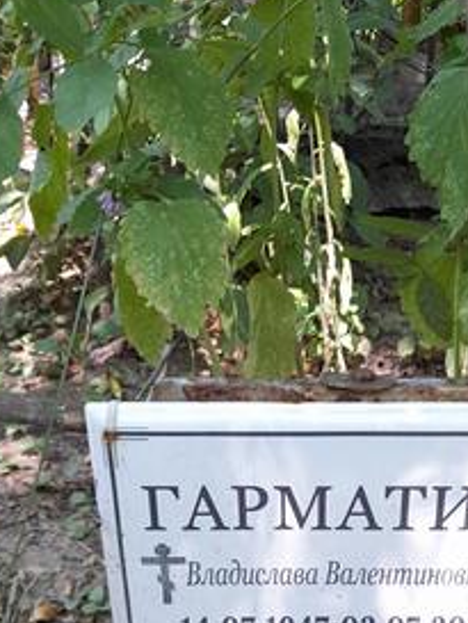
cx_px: 333
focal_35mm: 55
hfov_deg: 26.3
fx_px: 991
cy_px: 543
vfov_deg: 33.4
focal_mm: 4.6
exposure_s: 1/50
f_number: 2
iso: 50
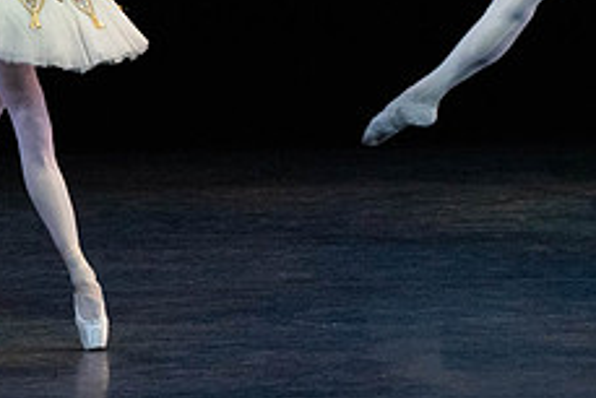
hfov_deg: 2.6
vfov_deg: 1.7
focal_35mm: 790
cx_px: -75
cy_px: -14
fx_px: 13087
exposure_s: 1/500
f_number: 11
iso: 20000
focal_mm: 312
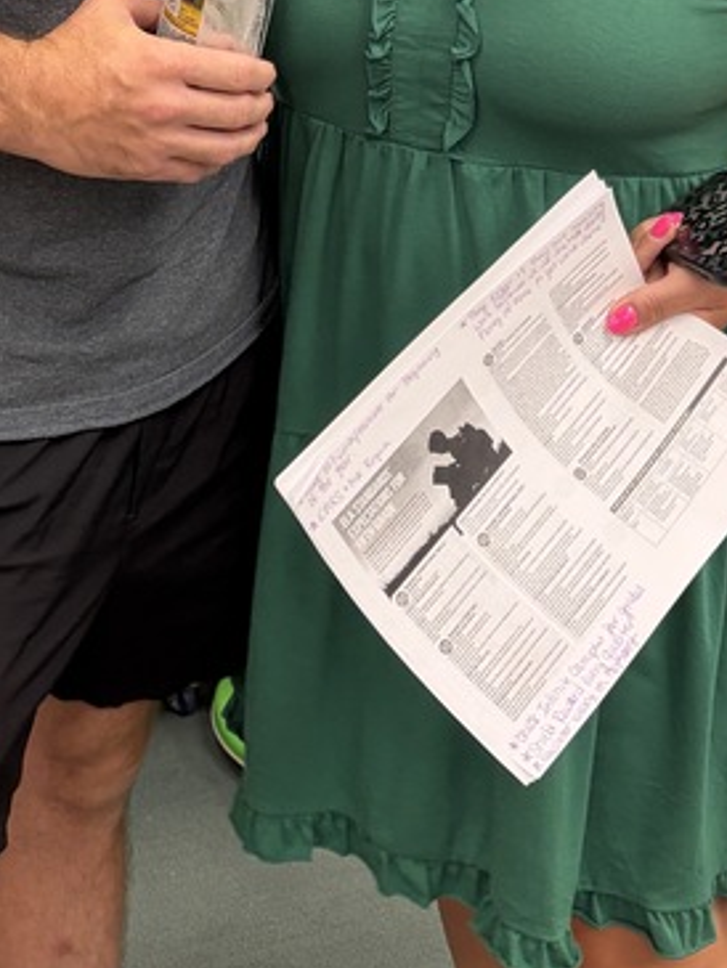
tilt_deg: -9.0
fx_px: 2043
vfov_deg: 24.4
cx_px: 207
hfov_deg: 20.1
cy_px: -170
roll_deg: +1.3
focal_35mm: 73
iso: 80
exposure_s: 1/60
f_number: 1.6
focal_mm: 5.96
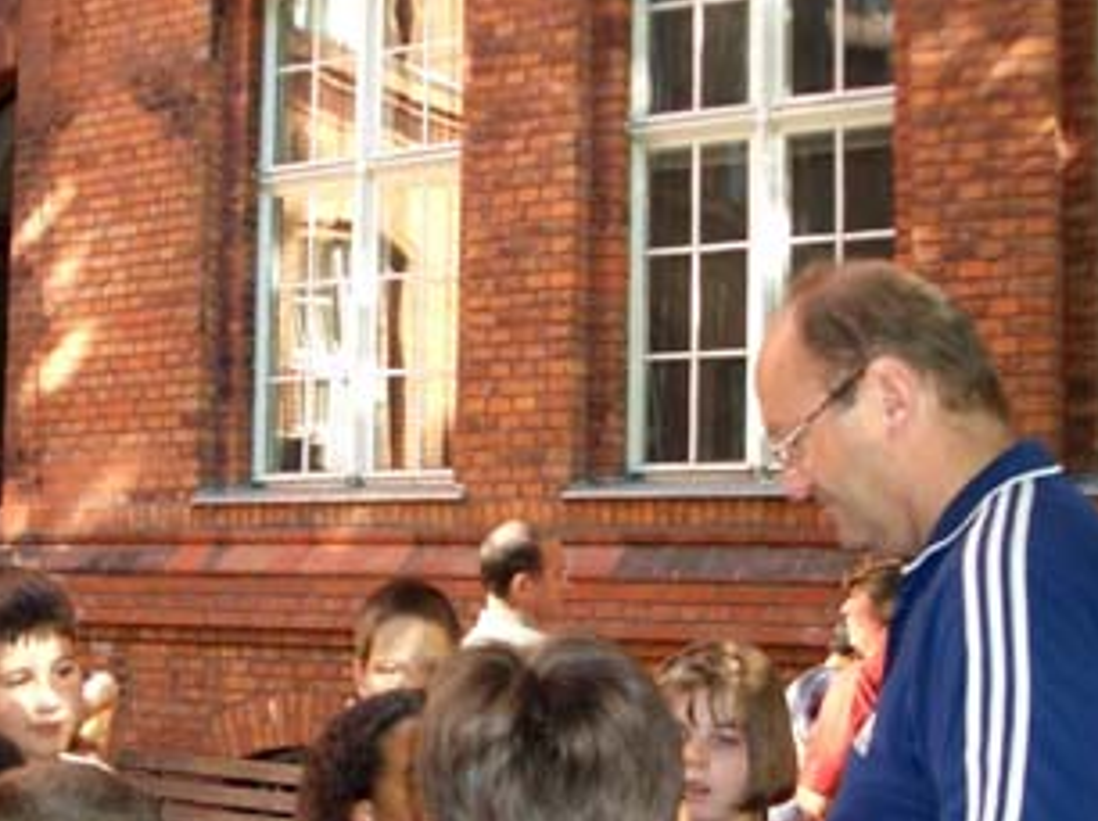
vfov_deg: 23.1
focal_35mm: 63
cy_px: 593
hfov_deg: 30.4
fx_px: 1997
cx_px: 319
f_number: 2.6
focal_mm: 5.8
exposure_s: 1/100
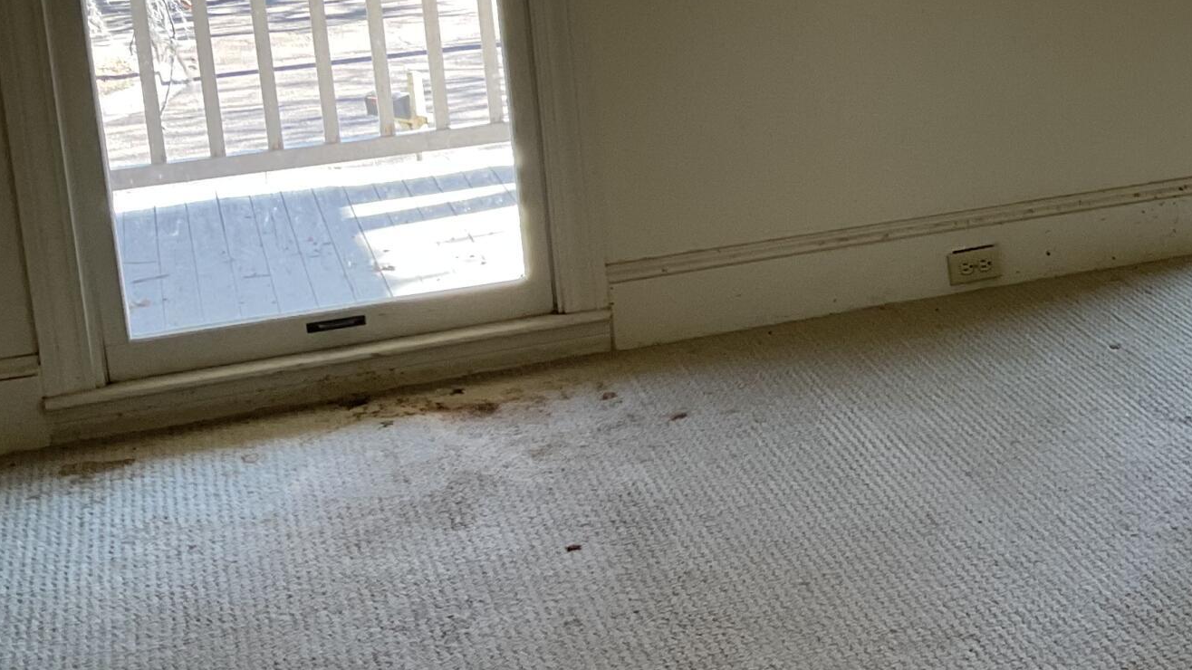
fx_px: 2276
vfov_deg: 16.6
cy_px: 110
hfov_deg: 27.0
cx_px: 1310
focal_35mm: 72
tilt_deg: -13.2
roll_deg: +1.7
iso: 32
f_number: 1.8
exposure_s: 1/60
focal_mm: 3
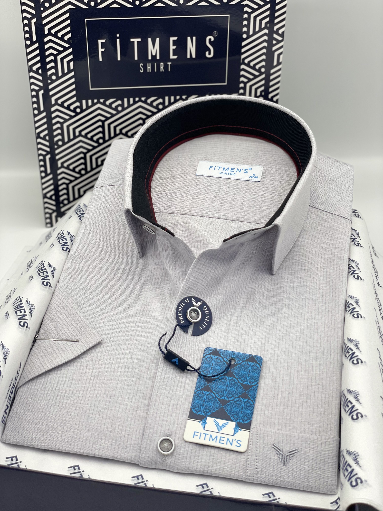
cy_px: 256
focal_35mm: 52
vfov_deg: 36.8
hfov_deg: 28.0
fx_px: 767
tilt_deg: -31.4
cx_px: 192
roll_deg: -0.4
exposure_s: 1/100
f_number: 2
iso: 25
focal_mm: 6
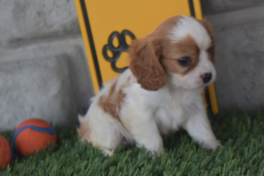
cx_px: 132
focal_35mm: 82
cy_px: 88
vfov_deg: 16.6
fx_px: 605
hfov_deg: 24.6
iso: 400
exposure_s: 1/100
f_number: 5.6
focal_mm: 55
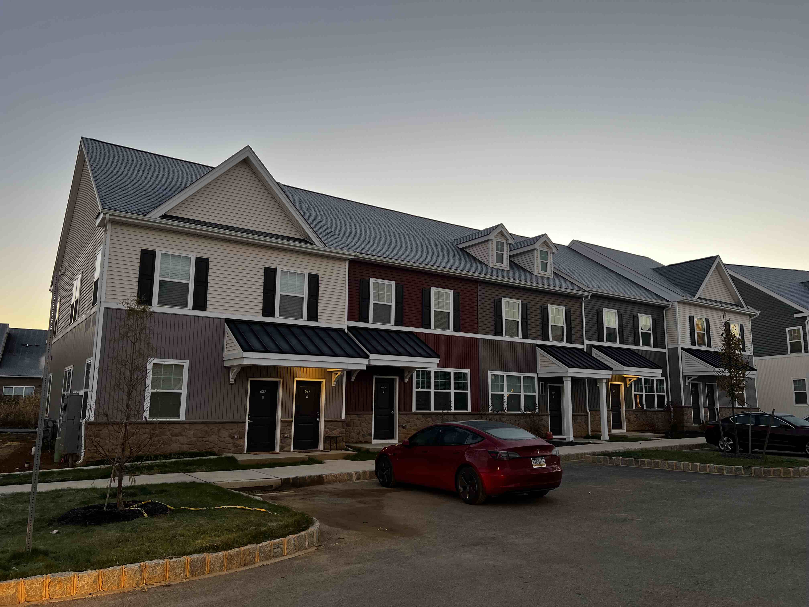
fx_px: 608
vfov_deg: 53.1
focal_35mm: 26
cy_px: 304
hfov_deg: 67.3
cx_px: 404
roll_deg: -0.5
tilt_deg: +9.0
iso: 32
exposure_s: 1/123
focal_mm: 5.7
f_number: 1.5
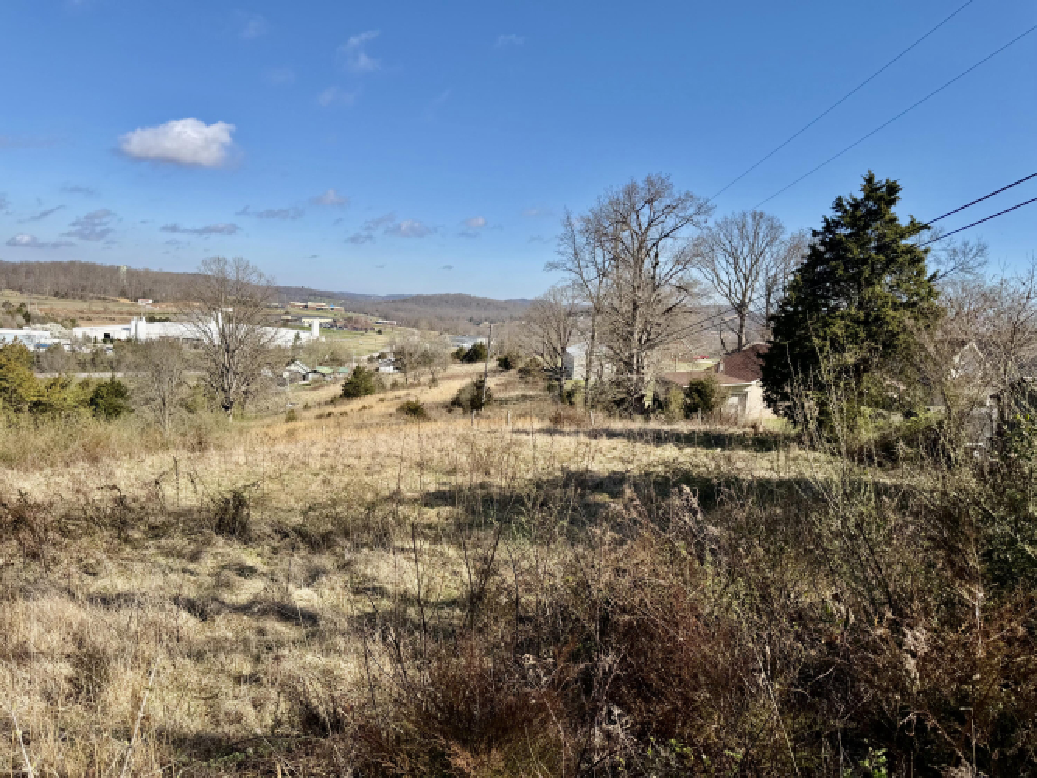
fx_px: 719
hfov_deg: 71.6
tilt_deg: -2.7
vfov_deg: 56.8
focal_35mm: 24
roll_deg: -2.7
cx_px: 518
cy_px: 389
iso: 80
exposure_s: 1/3584
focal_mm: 6.76
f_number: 1.78
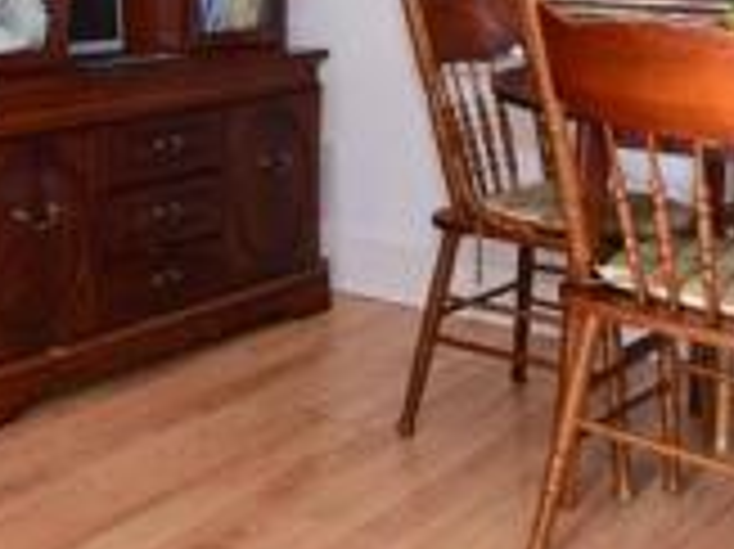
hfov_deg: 30.9
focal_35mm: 58
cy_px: -110
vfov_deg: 23.1
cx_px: 5
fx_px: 1229
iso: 400
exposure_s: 1/13
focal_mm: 10
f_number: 5.6
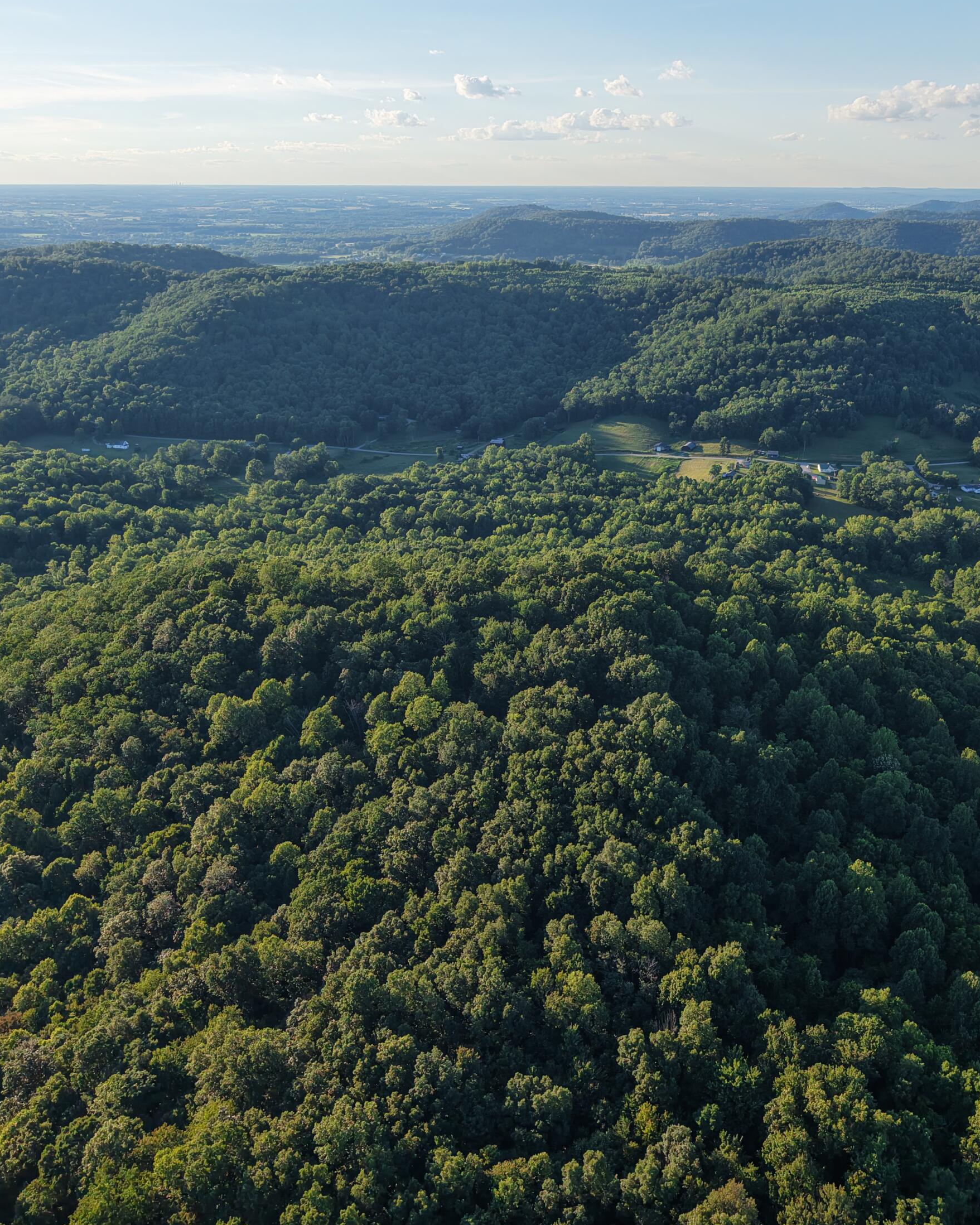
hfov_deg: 45.2
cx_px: 640
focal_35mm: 32
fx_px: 1160
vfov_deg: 55.7
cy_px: 604
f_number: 1.8
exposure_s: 1/1000
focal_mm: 8.67
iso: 100
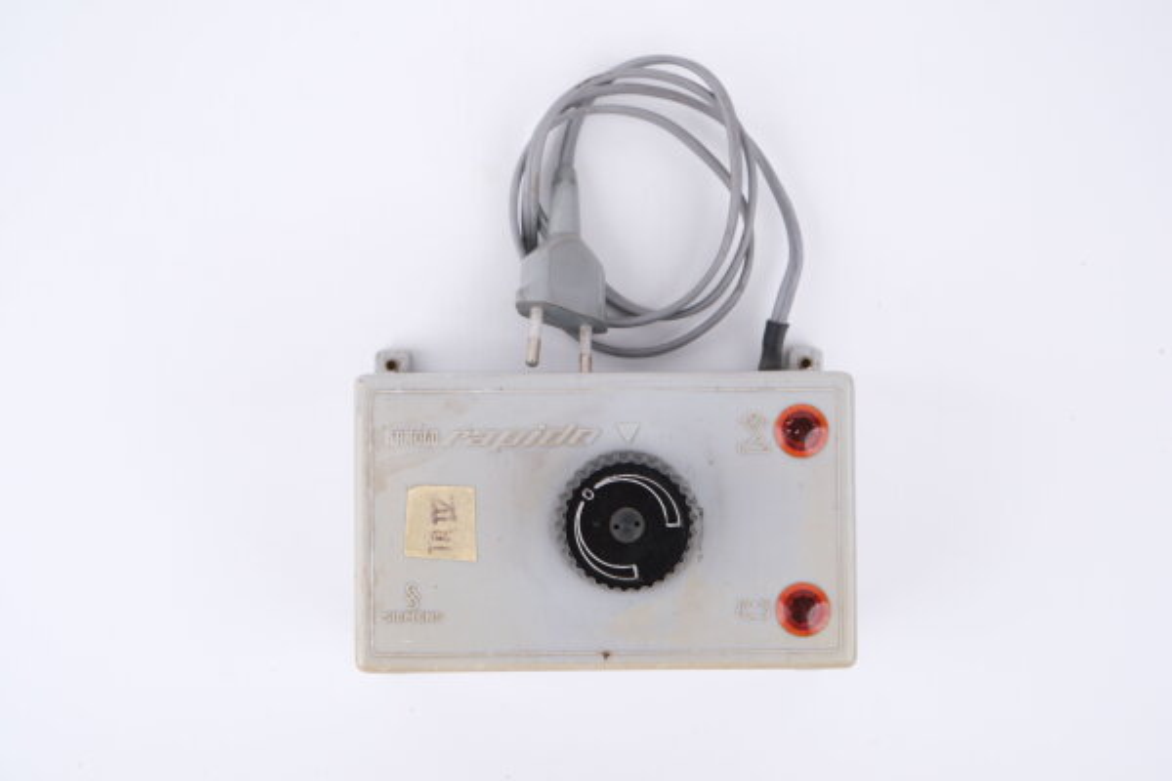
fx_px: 1400
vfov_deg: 31.2
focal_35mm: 43
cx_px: 586
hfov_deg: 45.4
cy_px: 390
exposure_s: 1/125
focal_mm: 28.9
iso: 320
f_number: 8
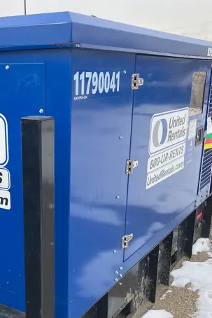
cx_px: 43
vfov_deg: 41.3
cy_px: 214
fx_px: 415
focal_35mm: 47
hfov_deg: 28.1
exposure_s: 1/392
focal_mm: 3.99
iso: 32
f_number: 1.8
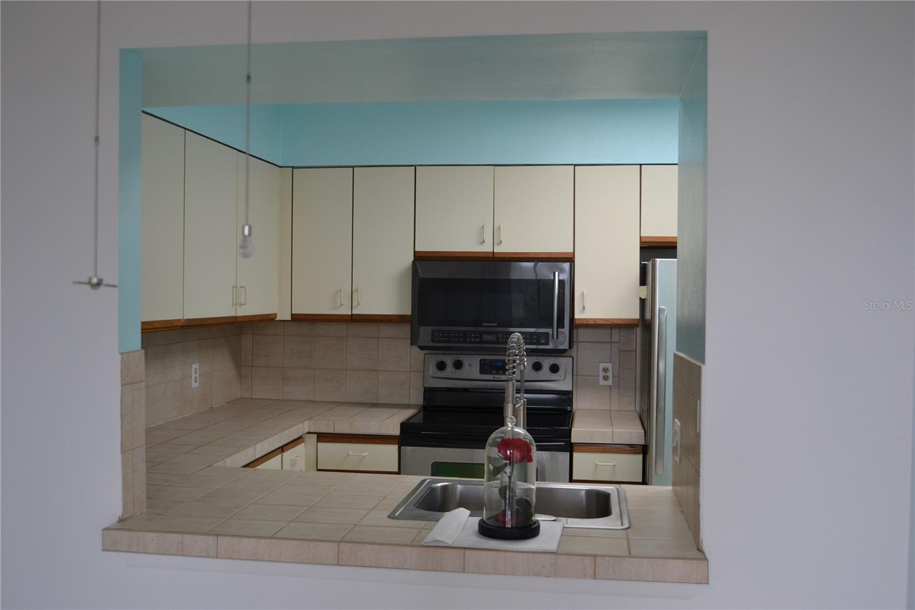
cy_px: 305
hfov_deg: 53.1
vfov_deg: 36.9
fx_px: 915
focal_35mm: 36
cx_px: 458
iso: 400
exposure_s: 1/60
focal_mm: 24
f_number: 4
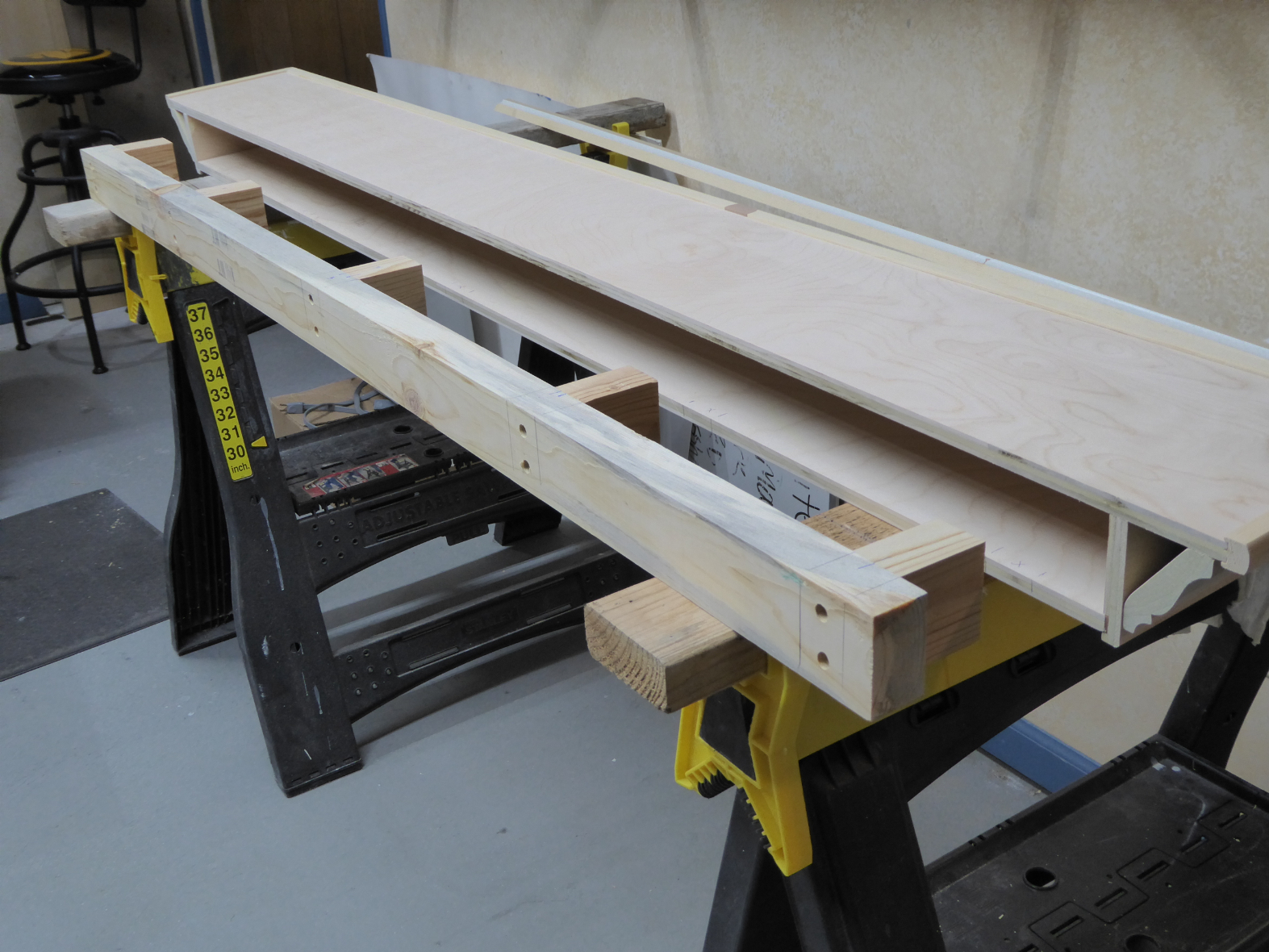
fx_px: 1430
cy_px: 476
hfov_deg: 47.9
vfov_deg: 36.8
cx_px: 634
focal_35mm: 39
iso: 400
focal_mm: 6.7
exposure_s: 1/50
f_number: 3.7
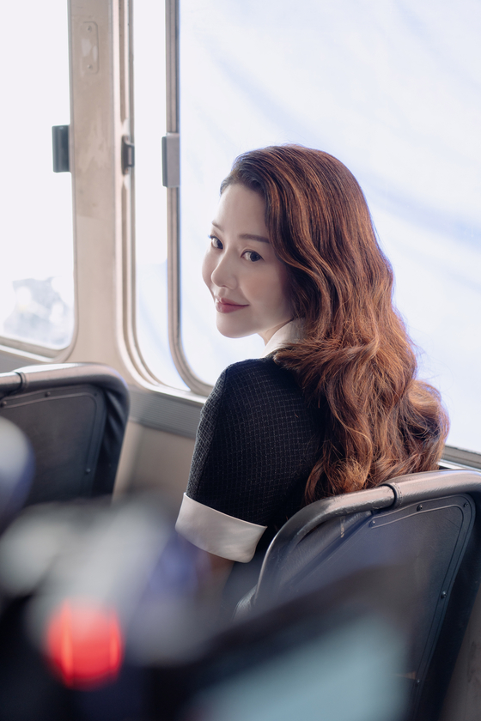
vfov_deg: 21.9
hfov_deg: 14.7
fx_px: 1864
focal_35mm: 93
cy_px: 360
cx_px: 240
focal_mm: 93
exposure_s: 1/125
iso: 250
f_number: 4
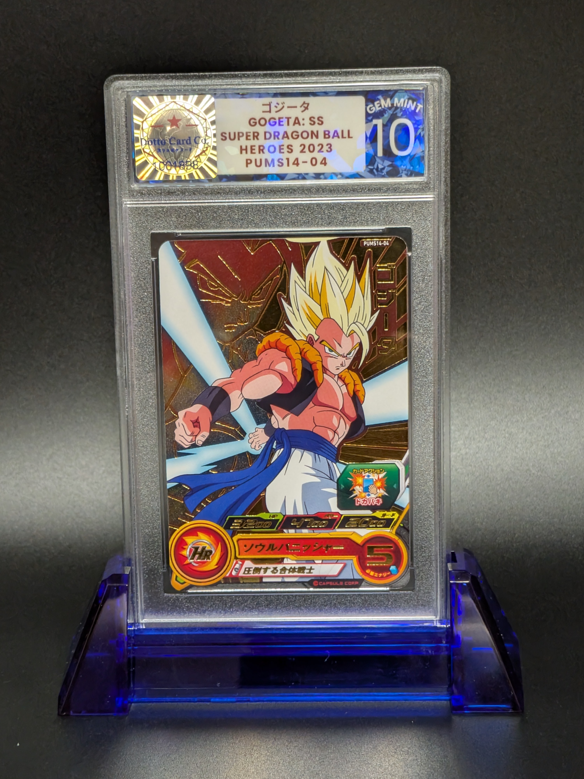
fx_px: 1102
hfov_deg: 29.7
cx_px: 292
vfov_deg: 38.9
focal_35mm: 49
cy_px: 390
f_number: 1.7
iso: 184
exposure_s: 1/60
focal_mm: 4.53
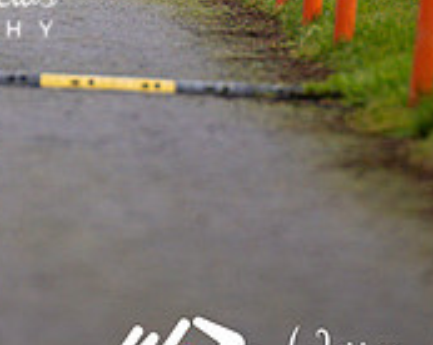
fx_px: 18113
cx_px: -113
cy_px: -50
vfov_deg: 1.1
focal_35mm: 1415
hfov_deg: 1.4
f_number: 2.8
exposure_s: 1/1600
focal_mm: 300
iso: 400
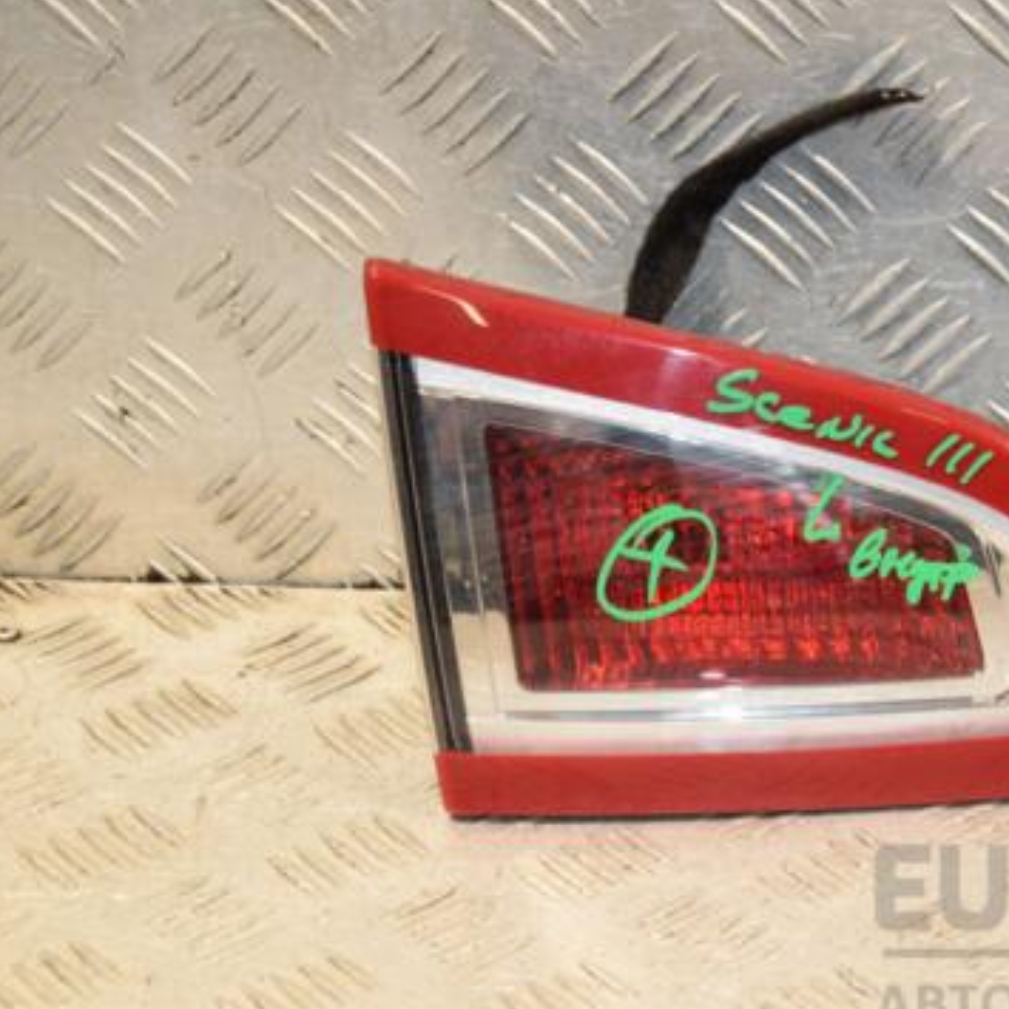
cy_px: 509
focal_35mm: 142
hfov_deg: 12.2
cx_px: 821
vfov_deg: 12.3
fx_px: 4683
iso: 800
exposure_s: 1/200
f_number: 6.3
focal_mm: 66
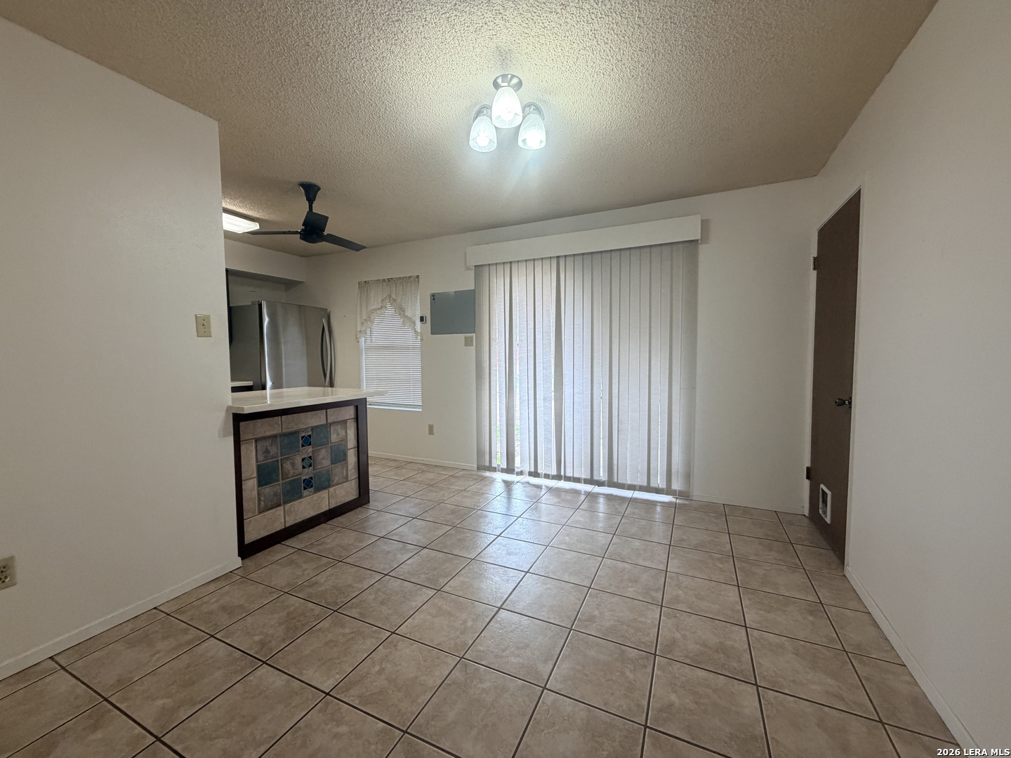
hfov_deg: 102.1
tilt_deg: -3.3
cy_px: 379
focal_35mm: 14
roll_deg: +0.0
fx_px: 409
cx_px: 506
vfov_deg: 85.7
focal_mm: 2.22
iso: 250
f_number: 2.2
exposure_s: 1/120
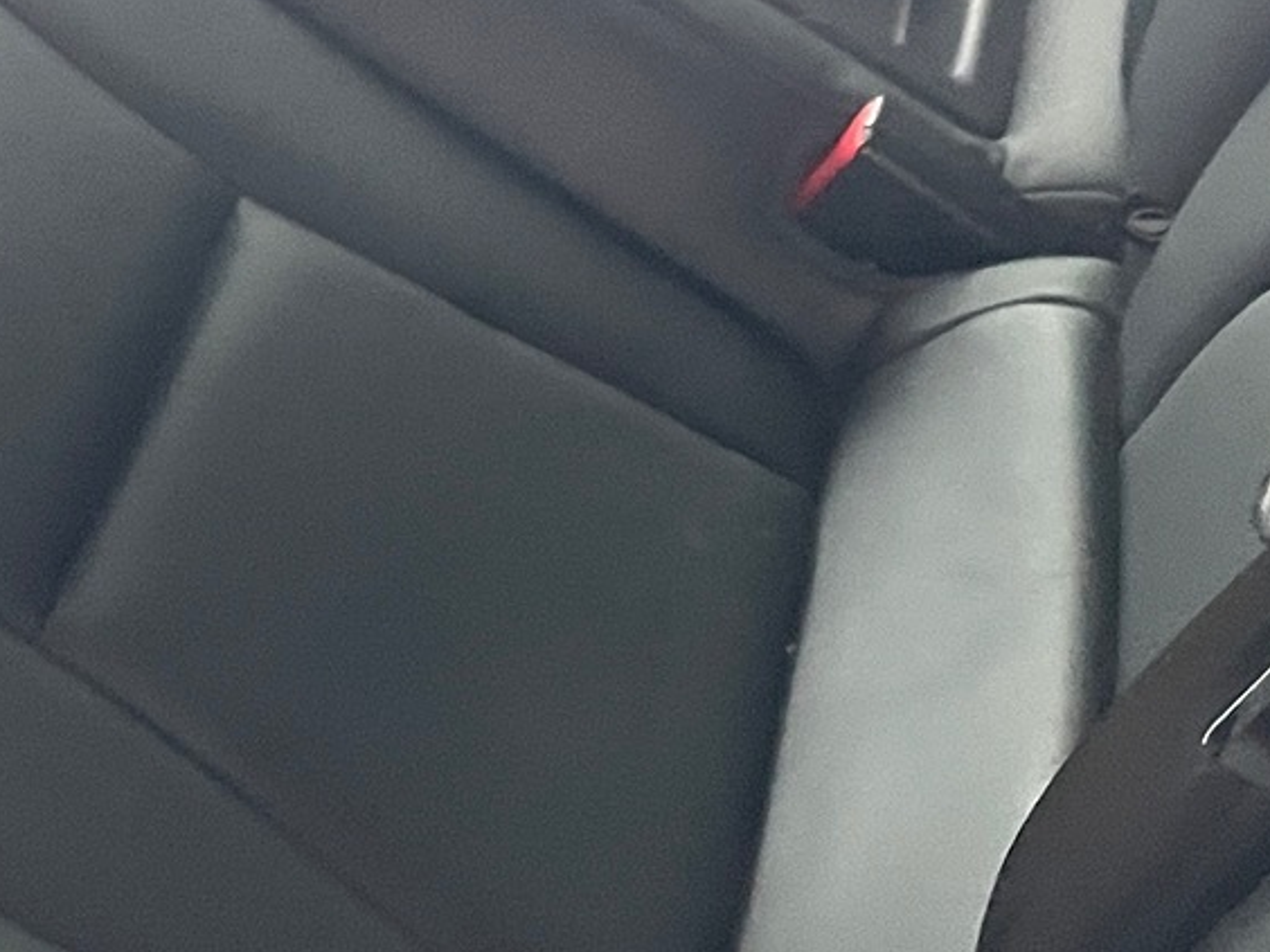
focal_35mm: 93
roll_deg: -5.0
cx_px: 293
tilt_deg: -32.2
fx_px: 3412
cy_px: -407
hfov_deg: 20.9
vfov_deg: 14.9
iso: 640
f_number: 1.6
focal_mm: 4.2
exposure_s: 1/39
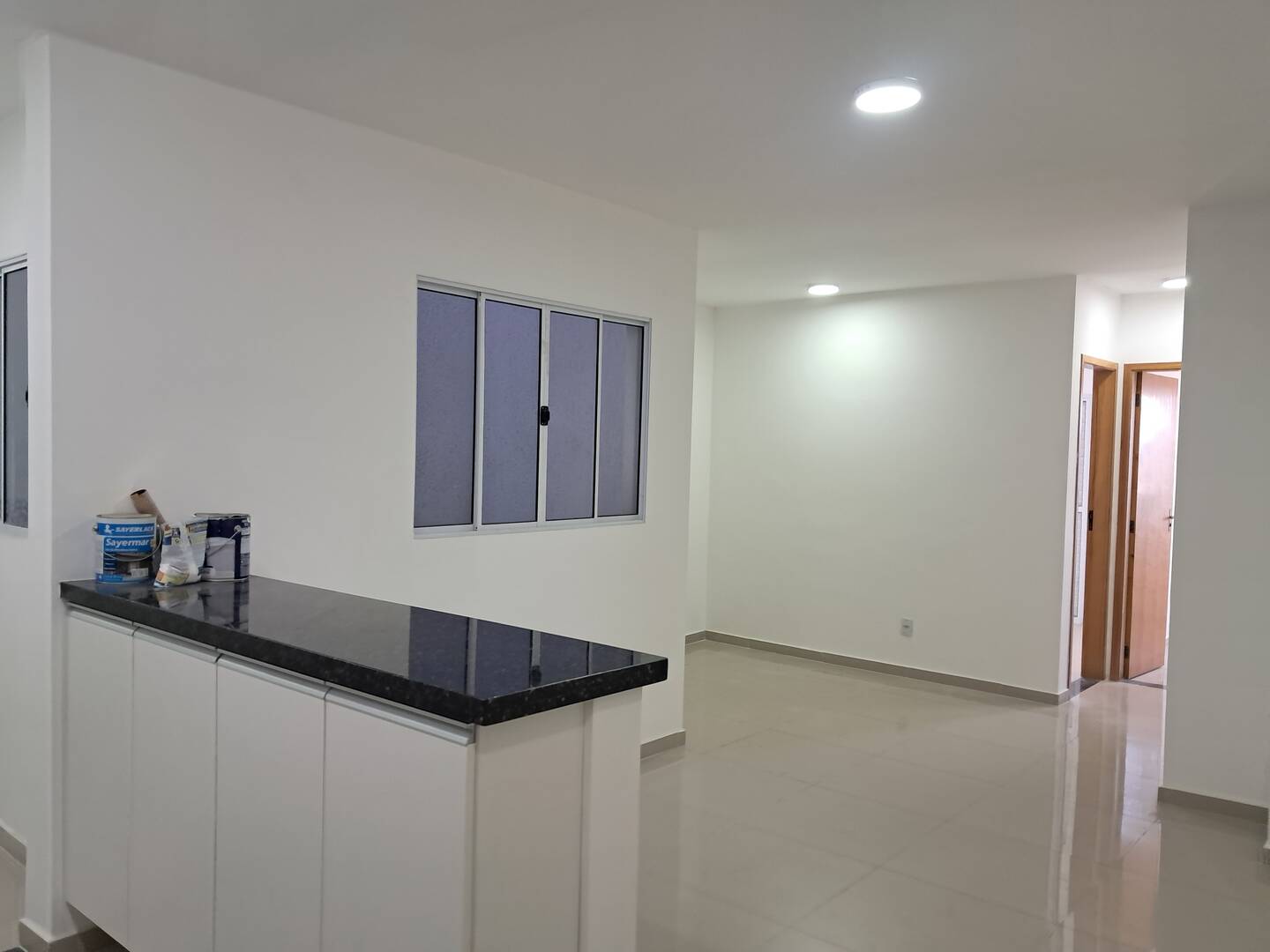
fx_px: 991
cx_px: 635
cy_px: 476
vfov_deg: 51.4
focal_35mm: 27
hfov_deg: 65.3
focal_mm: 4
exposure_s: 1/60
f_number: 1.8
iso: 200
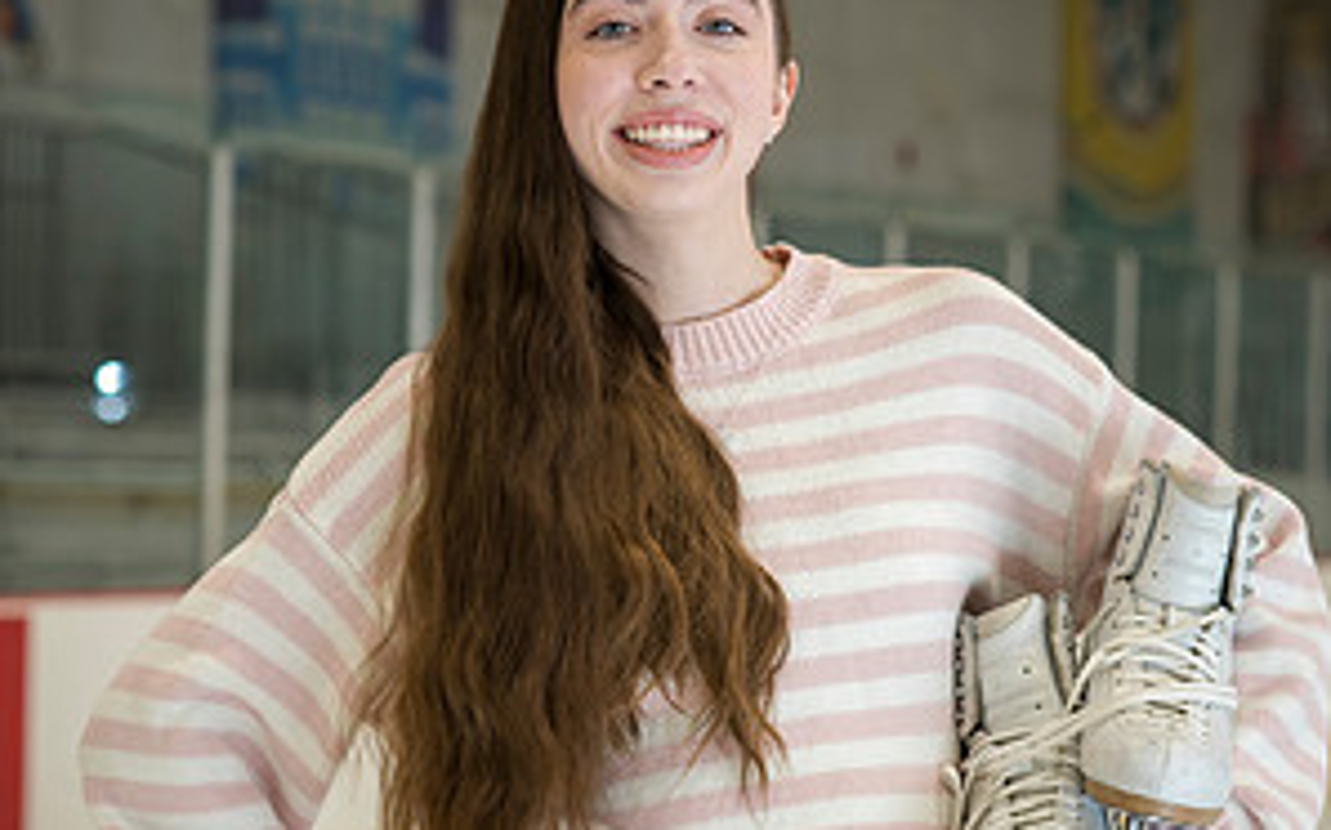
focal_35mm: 131
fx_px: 4750
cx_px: 666
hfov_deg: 16.0
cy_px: 571
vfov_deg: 10.0
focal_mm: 85
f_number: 5
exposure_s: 1/250
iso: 1000
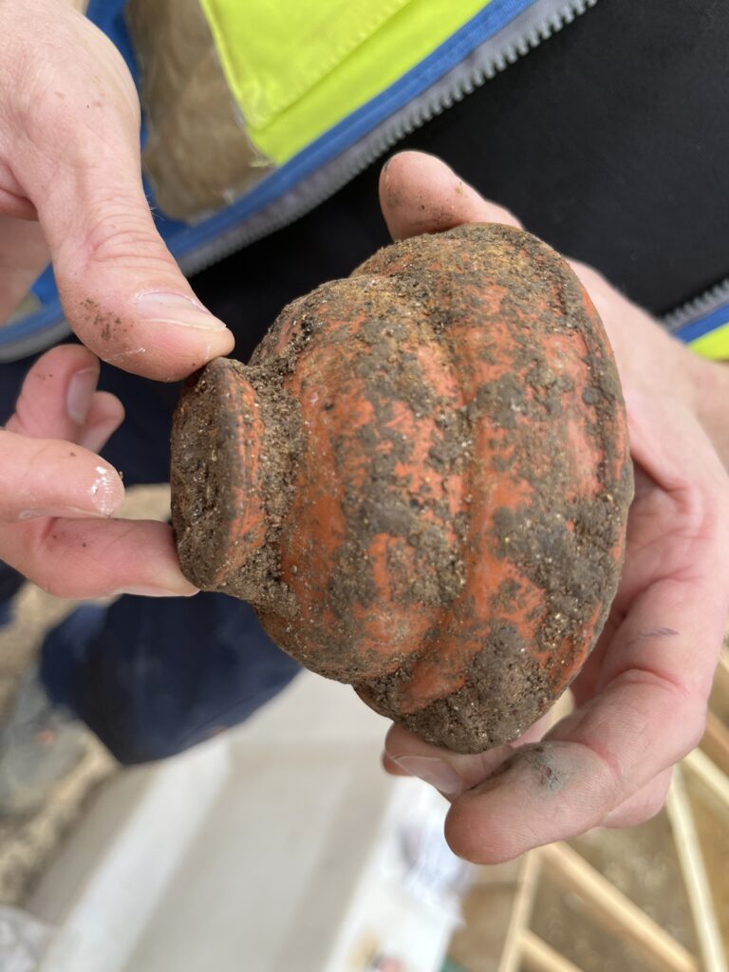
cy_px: 486
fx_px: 730
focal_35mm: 26
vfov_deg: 67.3
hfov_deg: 53.1
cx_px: 364
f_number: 1.6
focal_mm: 5.1
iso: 50
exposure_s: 1/751
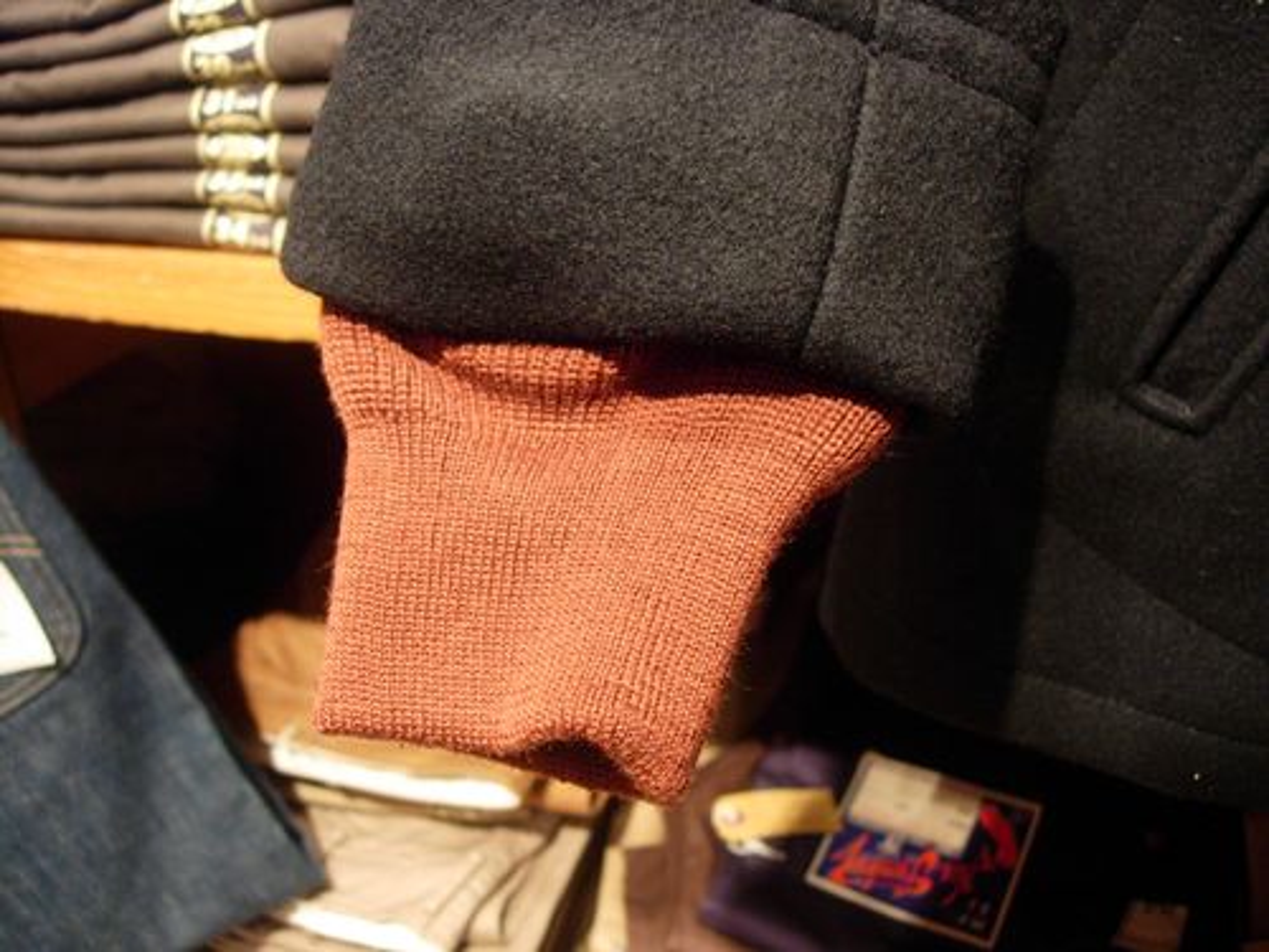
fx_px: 1393
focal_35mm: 38
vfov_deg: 37.7
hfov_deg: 49.0
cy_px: 476
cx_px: 634
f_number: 2.8
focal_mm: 7.8
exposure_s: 1/3.5
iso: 200
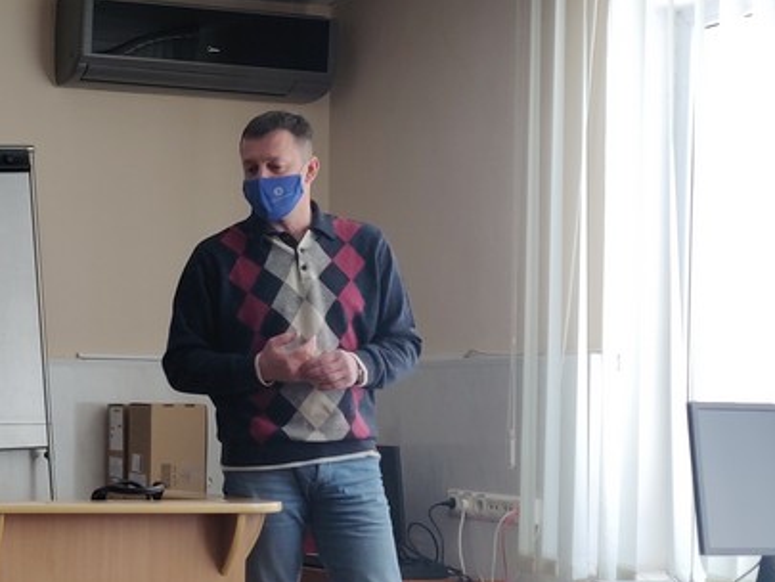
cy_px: 429
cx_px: -92
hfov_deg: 24.4
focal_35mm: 74
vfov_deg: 19.8
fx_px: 1657
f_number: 1.7
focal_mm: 4.25
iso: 125
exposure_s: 1/50
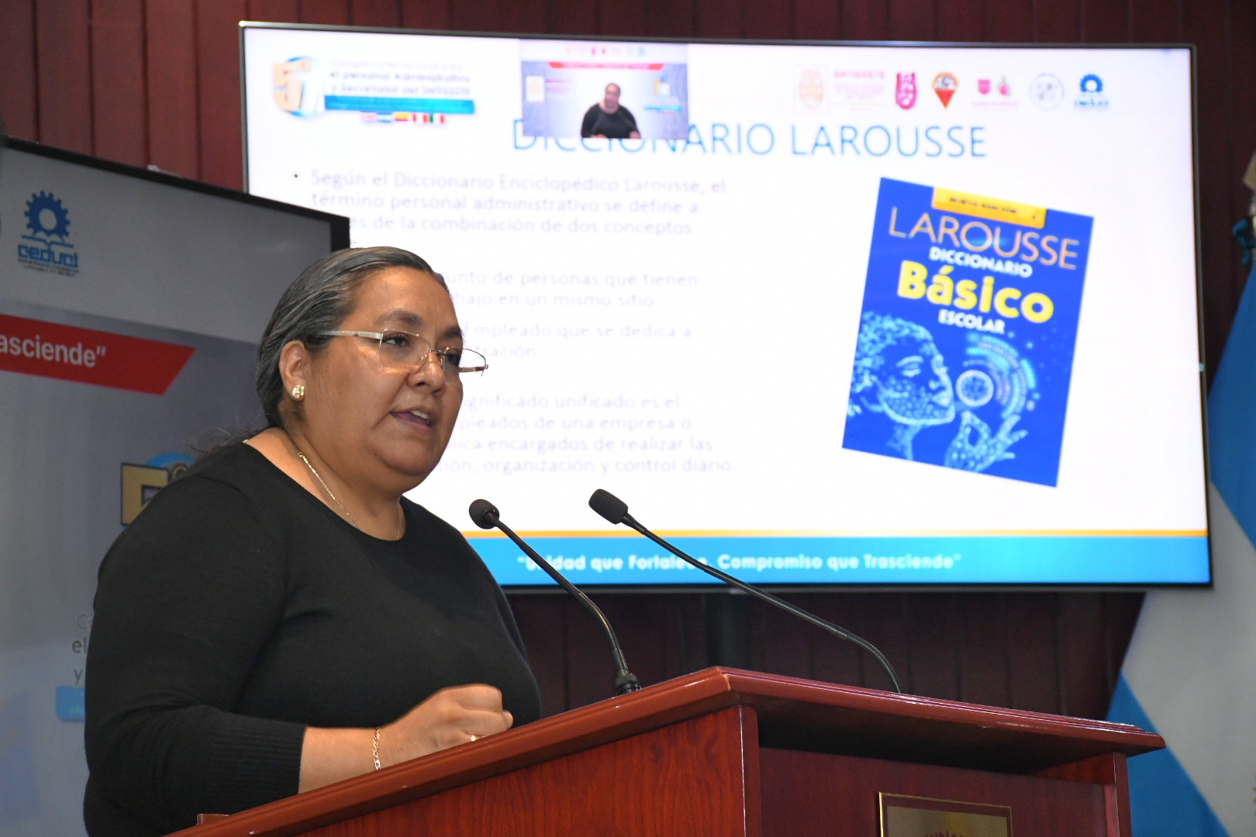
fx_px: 3663
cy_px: 418
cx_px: 628
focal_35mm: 105
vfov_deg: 13.0
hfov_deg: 19.5
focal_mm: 70
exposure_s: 1/125
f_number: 8
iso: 3200
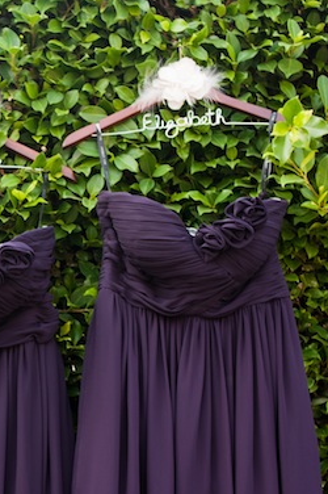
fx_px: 1150
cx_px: -54
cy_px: 359
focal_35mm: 84
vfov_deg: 24.0
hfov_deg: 15.7
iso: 200
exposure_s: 1/400
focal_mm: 35
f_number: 3.2
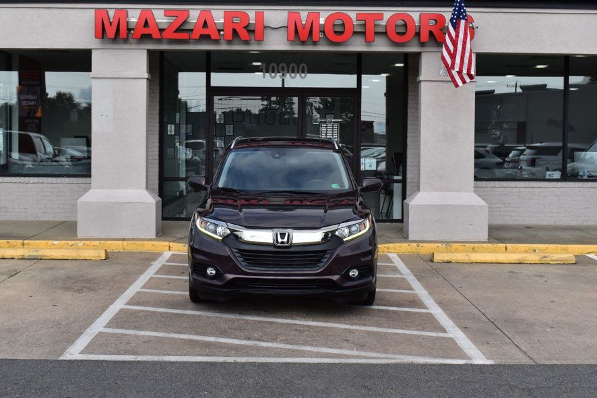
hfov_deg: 38.2
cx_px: 282
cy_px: 177
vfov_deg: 26.0
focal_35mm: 52
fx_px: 862
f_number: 11
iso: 400
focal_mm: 30
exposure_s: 1/500
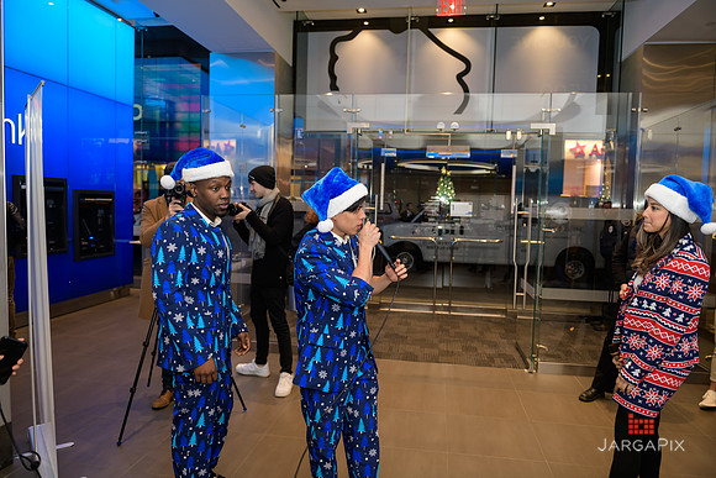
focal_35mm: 24
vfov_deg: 53.2
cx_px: 358
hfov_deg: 73.7
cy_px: 239
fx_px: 477
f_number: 3.2
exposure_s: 1/125
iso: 400
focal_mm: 24
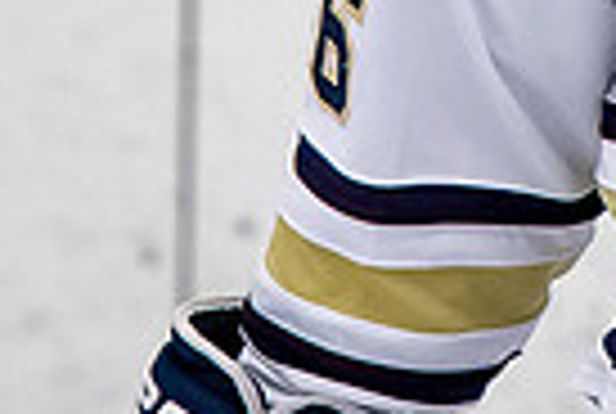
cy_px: -803
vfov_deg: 0.7
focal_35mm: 2021
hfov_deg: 1.0
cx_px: 820
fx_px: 34657
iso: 800
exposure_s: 1/800
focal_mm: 200
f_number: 3.2
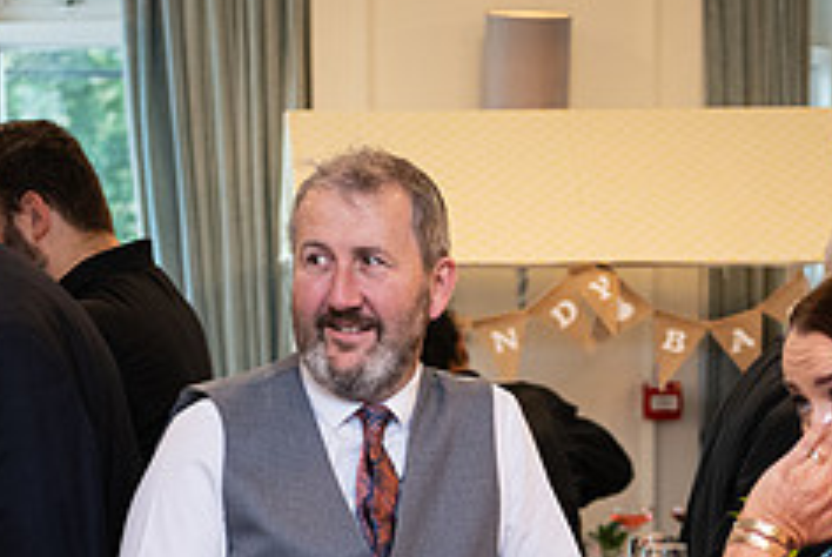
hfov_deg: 15.1
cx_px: 603
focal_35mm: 135
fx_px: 3124
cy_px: 626
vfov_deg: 10.1
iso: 800
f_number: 3.5
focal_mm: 55
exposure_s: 1/160
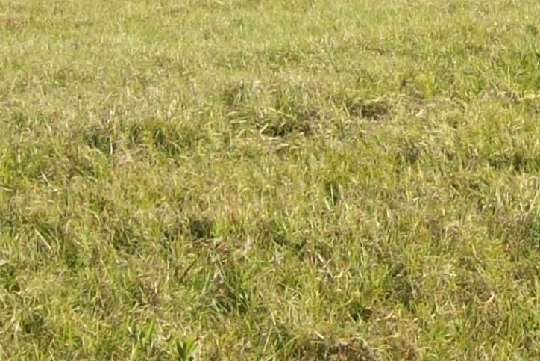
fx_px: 2325
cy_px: -237
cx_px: 523
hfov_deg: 13.1
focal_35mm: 155
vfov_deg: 8.6
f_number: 4.8
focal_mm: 6
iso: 80
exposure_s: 1/285
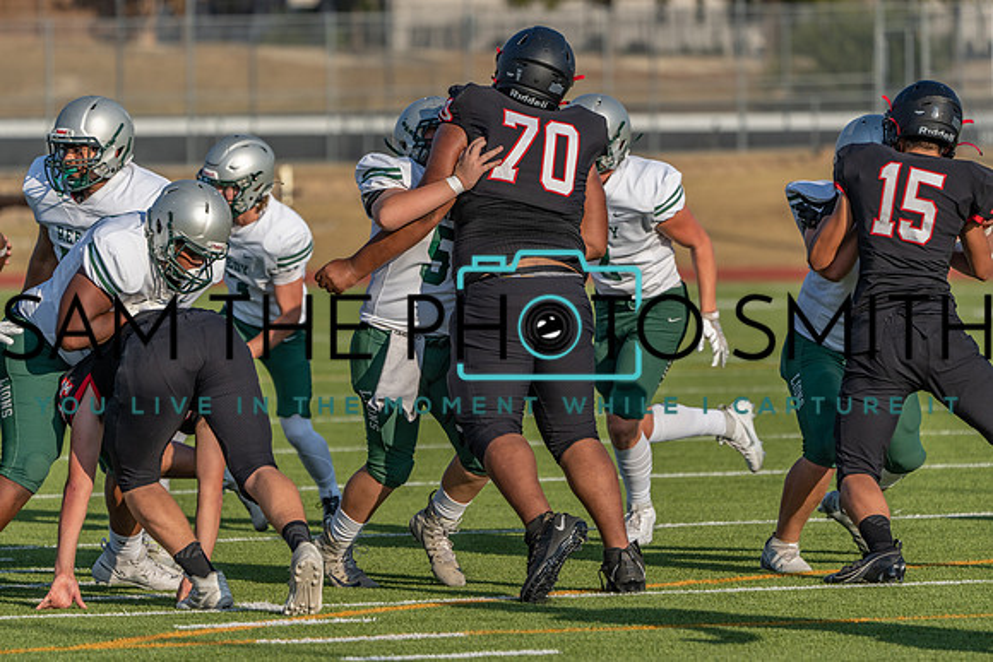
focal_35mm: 285
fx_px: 7863
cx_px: 496
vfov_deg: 4.8
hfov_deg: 7.2
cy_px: 331
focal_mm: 285
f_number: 5.6
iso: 200
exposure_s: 1/1250
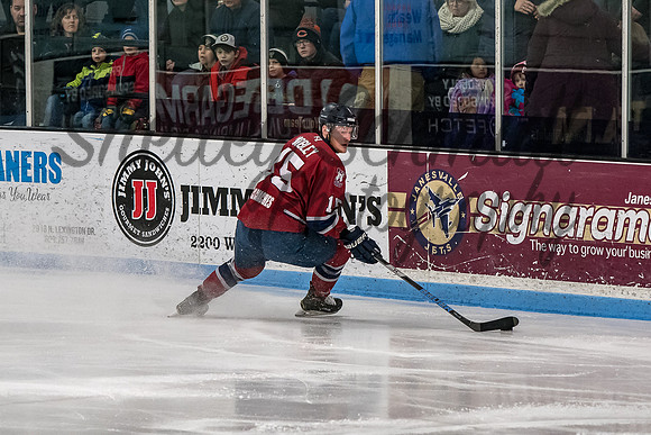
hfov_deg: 5.7
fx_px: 6500
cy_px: 176
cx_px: 315
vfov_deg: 3.8
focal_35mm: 359
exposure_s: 1/800
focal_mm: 165
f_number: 3.2
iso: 1600
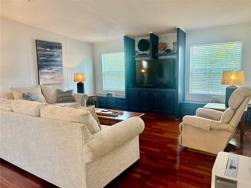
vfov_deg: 53.1
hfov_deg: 67.3
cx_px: 126
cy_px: 94
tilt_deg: -7.2
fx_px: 189
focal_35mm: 26
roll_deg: +1.7
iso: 100
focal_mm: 5.96
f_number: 1.6
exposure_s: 1/120
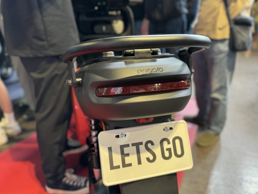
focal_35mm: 25
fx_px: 186
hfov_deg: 69.4
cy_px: 94
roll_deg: -0.7
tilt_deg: -21.4
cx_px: 129
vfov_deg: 54.9
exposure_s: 1/60
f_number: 1.78
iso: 250
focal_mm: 6.86
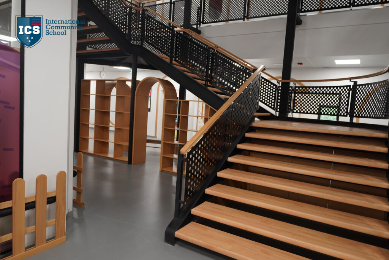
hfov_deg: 73.7
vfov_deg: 53.1
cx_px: 194
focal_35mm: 24
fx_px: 259
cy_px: 130
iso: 400
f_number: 2.8
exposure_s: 1/80
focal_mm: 16.4
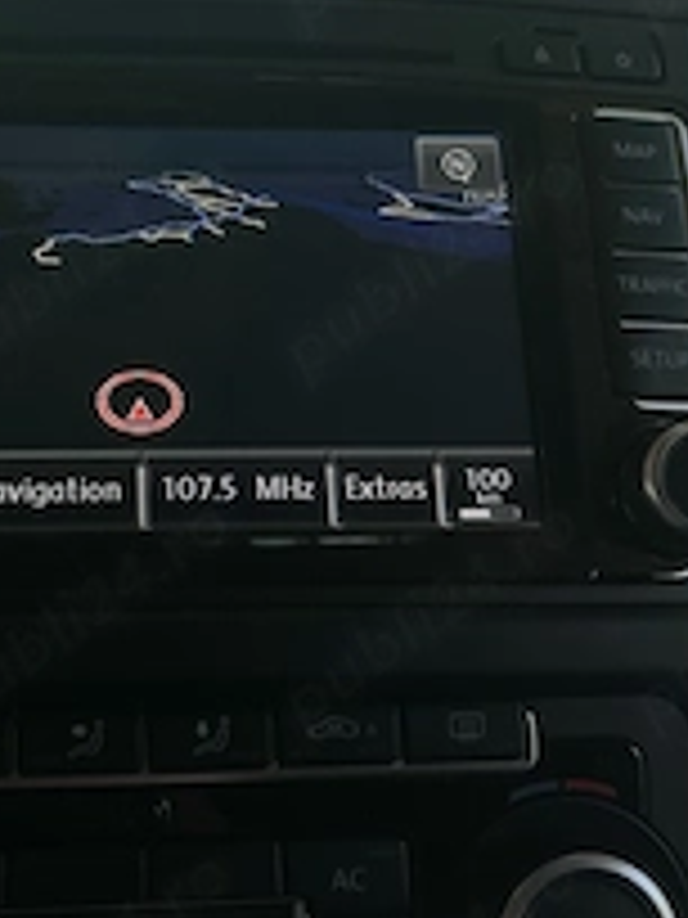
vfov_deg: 37.2
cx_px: 171
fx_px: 1352
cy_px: 320
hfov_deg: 28.1
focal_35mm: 51
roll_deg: -1.5
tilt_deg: -23.6
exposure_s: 1/150
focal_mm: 5.1
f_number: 1.6
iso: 40
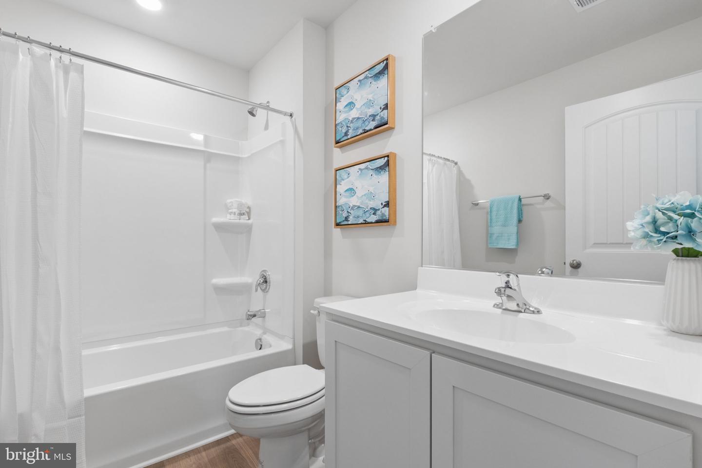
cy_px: 234
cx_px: 351
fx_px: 322
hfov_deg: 95.0
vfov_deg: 72.1
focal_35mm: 16
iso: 400
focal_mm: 11
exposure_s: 1/15
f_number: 8
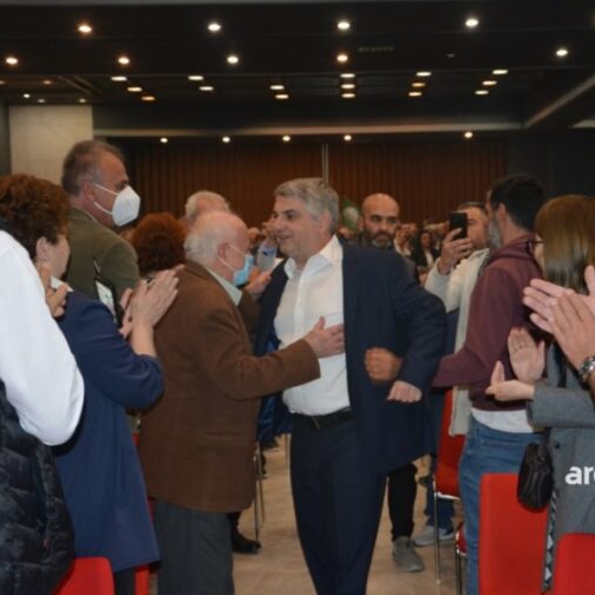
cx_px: 358
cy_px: 295
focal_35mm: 66
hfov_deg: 26.0
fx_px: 1283
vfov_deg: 26.1
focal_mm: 34
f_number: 4.2
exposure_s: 1/60
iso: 1250
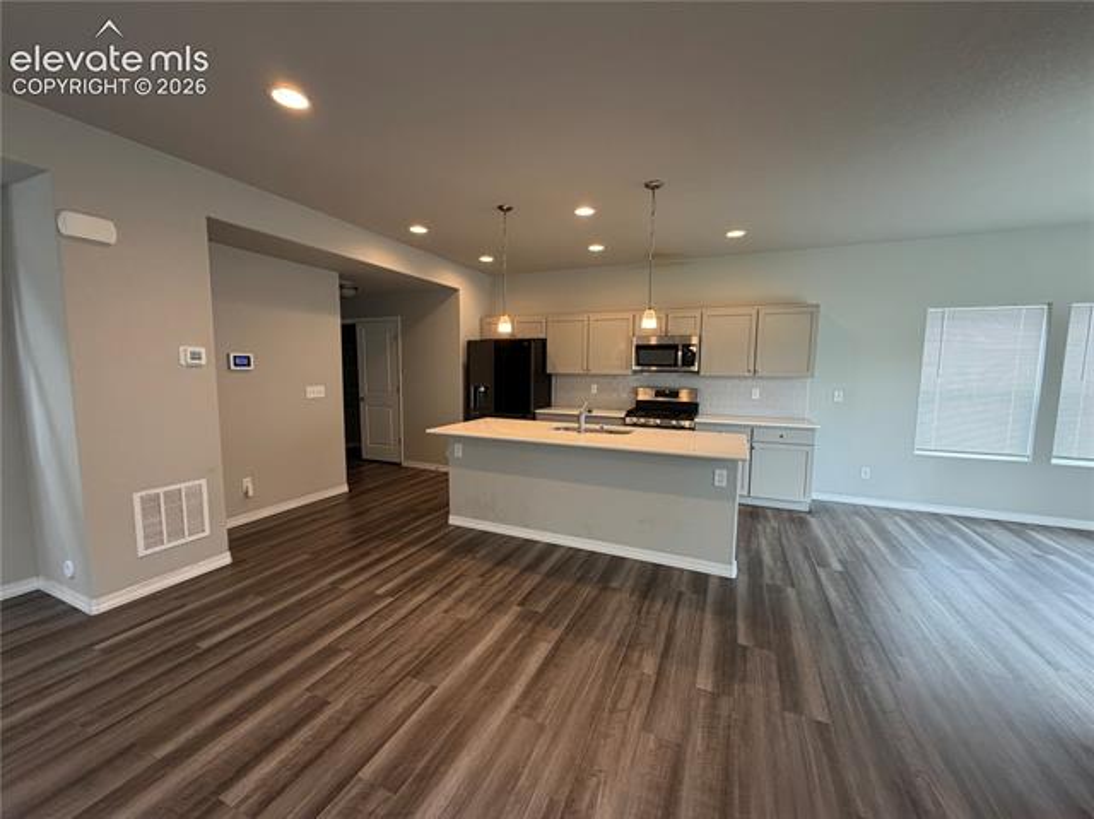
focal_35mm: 14
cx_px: 547
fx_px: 442
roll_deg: +0.7
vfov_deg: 85.6
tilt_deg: -5.8
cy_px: 410
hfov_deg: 102.1
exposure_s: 1/60
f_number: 2.2
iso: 200
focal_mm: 2.22
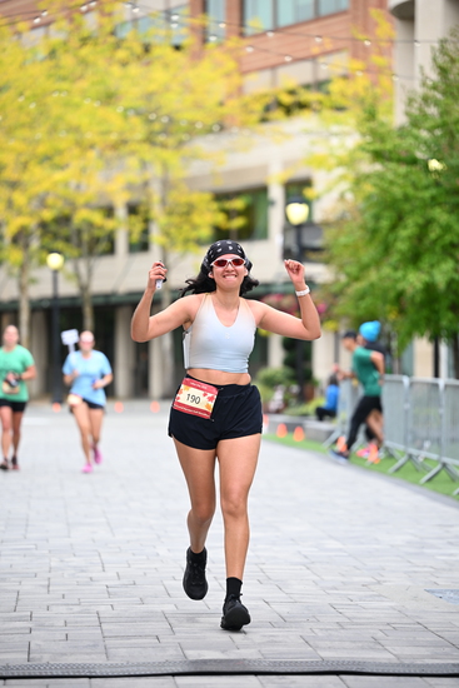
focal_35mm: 135
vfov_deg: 15.2
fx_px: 2580
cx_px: 230
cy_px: 344
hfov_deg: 10.2
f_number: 2.8
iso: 640
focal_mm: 135
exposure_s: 1/1600
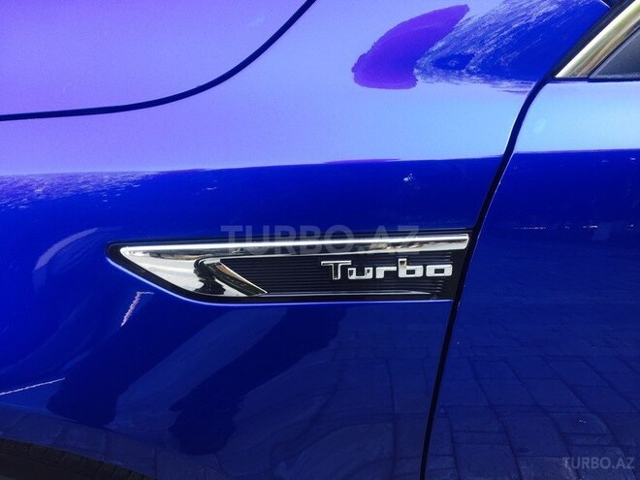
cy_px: 240
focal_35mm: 29
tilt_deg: -38.3
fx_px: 536
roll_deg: -3.3
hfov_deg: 61.7
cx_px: 320
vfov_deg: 48.2
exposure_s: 1/50
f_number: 2.2
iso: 32
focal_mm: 4.15
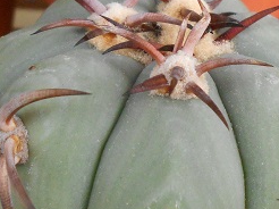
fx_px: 491
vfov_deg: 24.0
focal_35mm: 61
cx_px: 155
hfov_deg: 31.7
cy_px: 107
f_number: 3.4
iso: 360
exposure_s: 1/250
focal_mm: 5.1
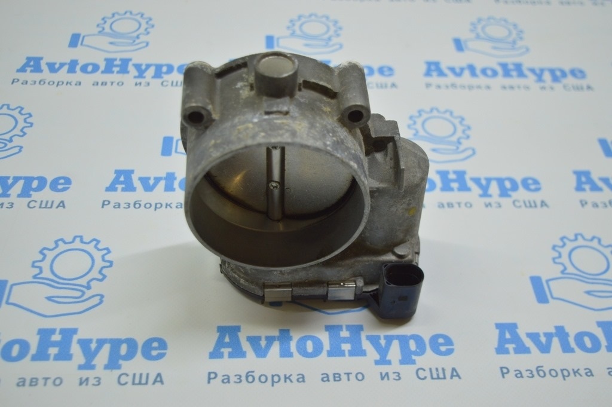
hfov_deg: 42.4
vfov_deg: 28.9
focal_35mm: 46
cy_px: 204
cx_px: 306
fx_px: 790
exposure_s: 1/80
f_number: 4.2
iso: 400
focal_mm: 31
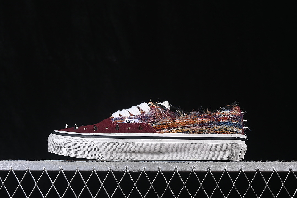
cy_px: 99
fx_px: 619
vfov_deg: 18.2
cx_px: 148
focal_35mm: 75
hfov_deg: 27.0
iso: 160
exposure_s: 1/80
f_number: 8
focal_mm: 50
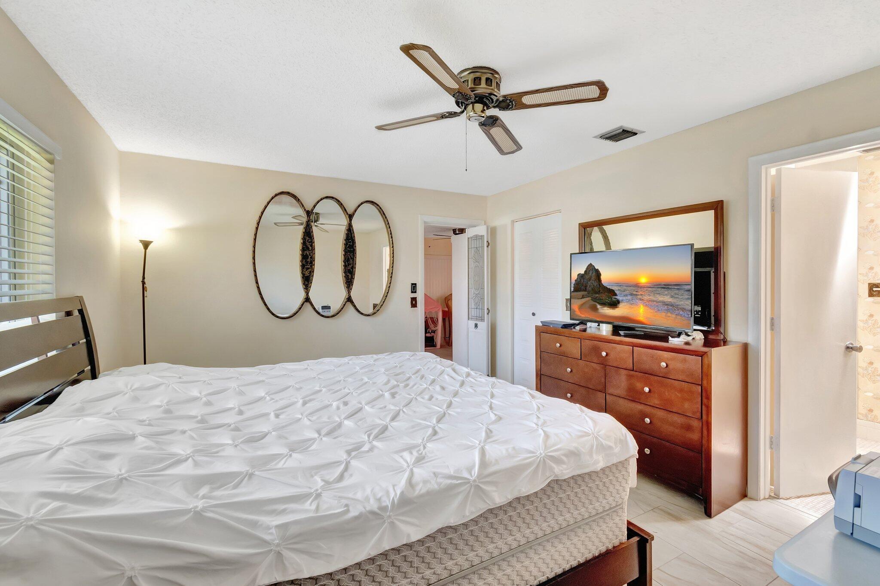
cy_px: 293
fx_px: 367
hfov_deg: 100.4
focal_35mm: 15
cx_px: 440
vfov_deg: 77.3
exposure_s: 1/15
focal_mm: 10
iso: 1600
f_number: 8
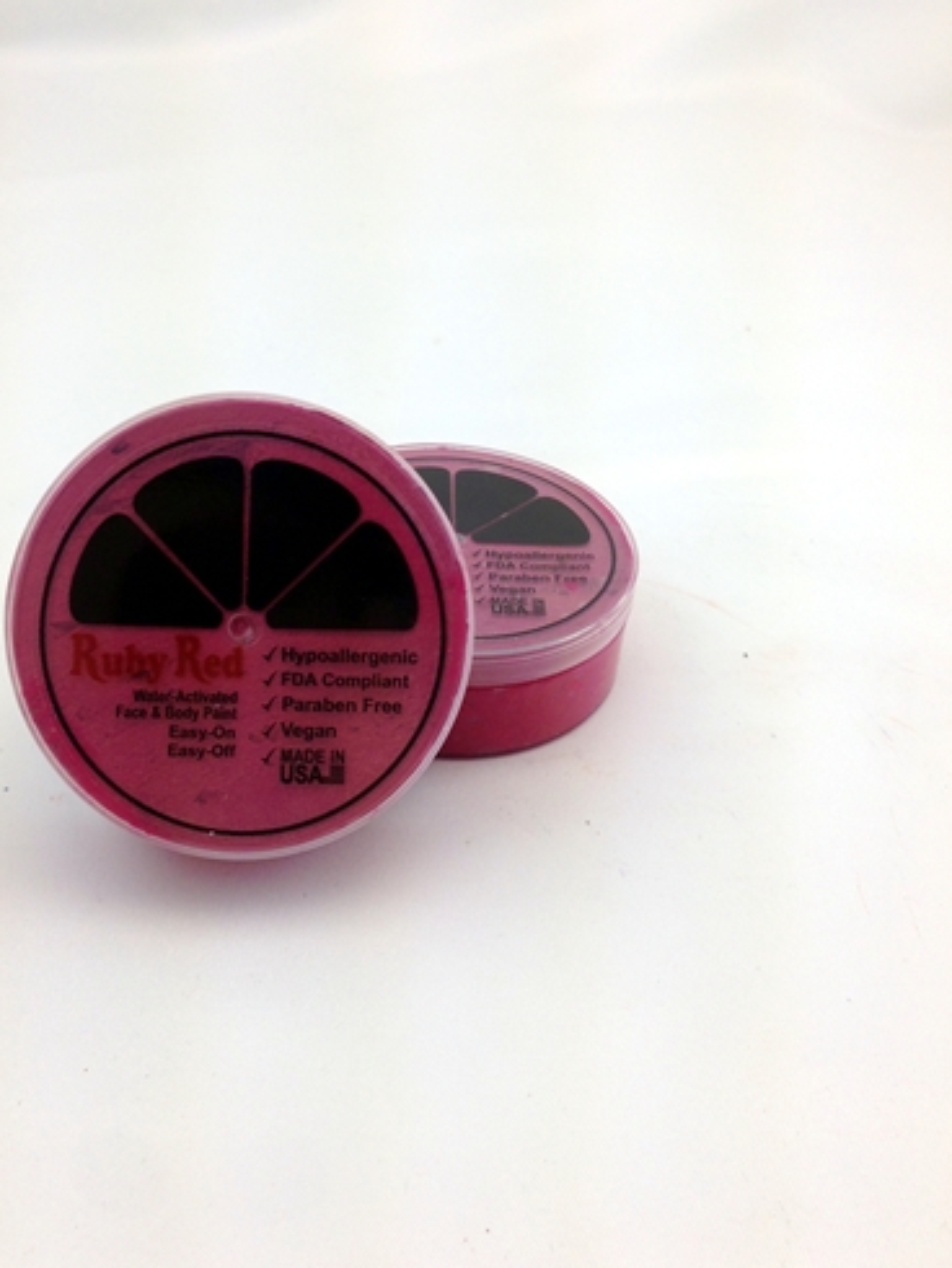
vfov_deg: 50.1
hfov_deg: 38.7
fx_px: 1356
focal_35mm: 37
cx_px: 424
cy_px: 626
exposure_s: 1/164
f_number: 2.4
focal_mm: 4.12
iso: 50
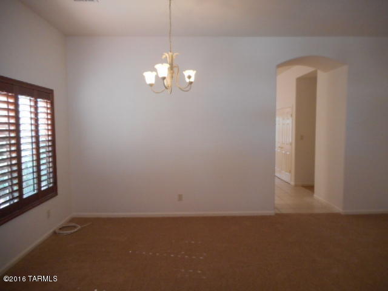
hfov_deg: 69.4
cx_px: 194
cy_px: 146
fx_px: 280
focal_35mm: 25
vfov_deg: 54.9
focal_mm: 4.5
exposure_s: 1/30
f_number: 3.7
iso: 320
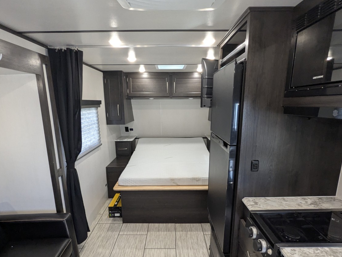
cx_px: 171
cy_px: 150
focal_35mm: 20
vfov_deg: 65.6
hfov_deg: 81.7
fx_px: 198
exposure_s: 1/54.8
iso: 285
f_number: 2.2
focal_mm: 2.35
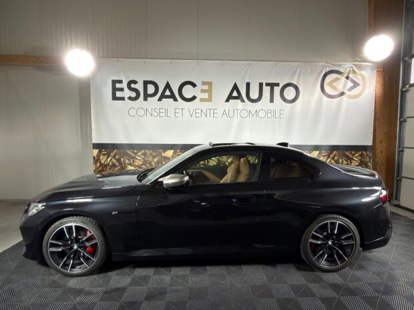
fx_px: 239
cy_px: 155
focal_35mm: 20
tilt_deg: -5.0
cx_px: 207
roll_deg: -0.6
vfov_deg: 66.0
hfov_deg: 81.7
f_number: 2.2
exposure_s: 1/25
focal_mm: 2.22
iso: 160
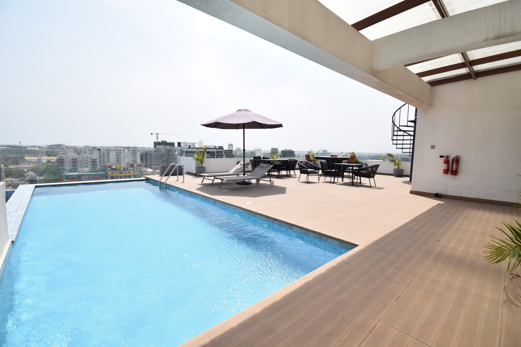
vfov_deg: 77.3
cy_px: 174
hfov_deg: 100.4
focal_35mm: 15
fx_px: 217
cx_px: 260
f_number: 7.1
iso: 100
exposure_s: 1/200
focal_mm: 10
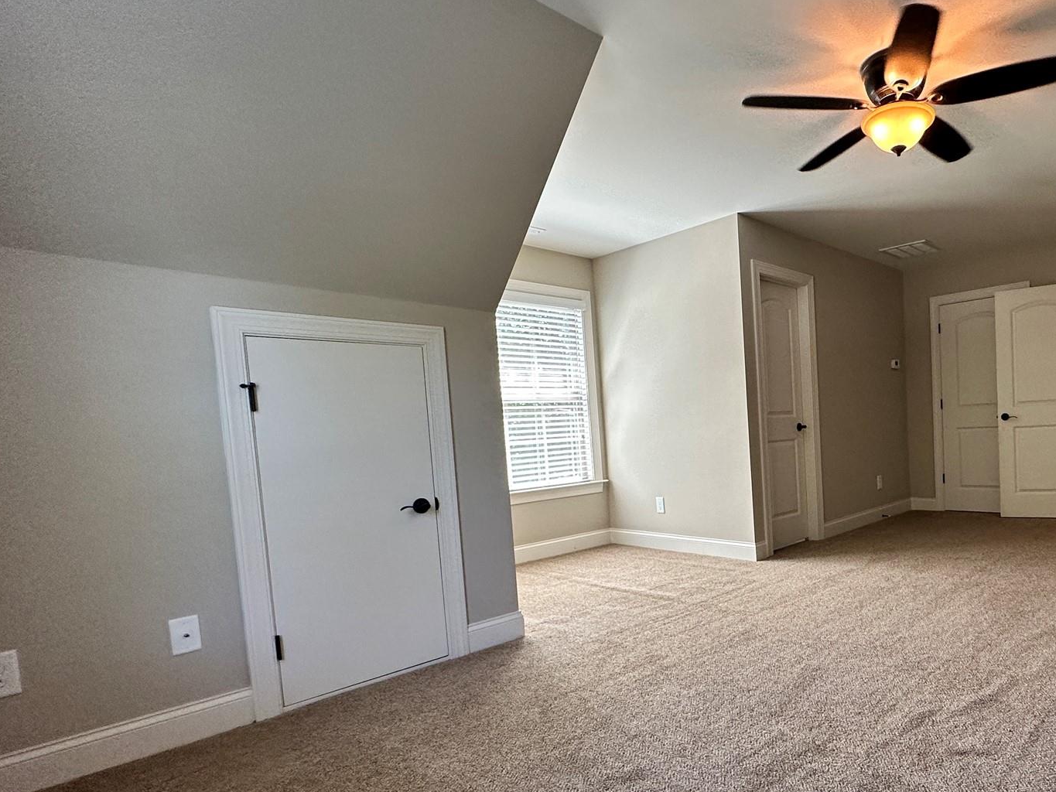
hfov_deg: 75.0
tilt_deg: -4.6
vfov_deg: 63.0
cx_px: 751
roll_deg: +2.4
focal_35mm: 21
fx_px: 641
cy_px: 468
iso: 200
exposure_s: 1/120
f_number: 2.2
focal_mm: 2.22
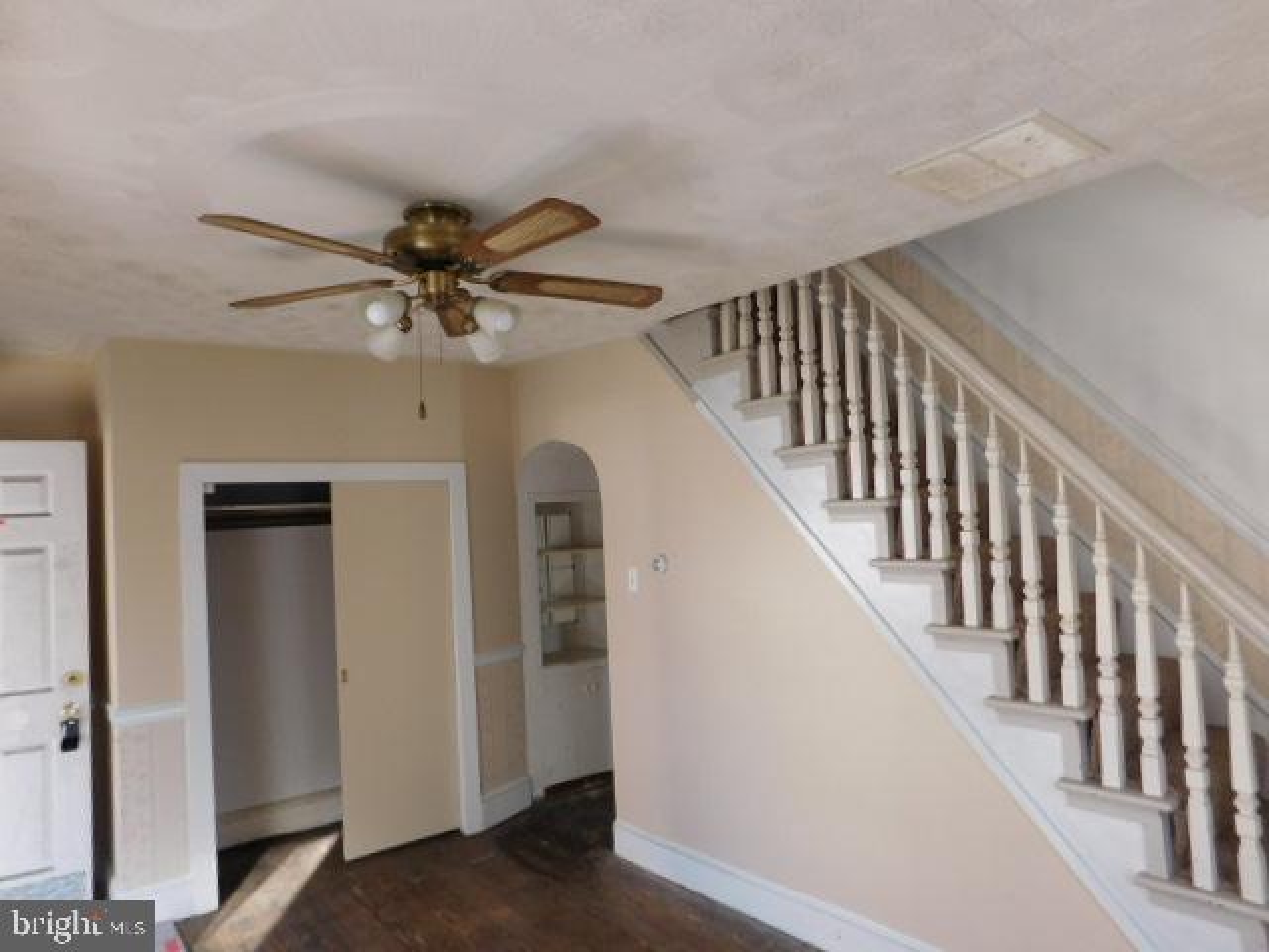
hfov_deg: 73.9
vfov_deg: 58.9
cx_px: 634
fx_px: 843
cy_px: 476
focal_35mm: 23
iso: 125
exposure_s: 1/50
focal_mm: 4
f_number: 3
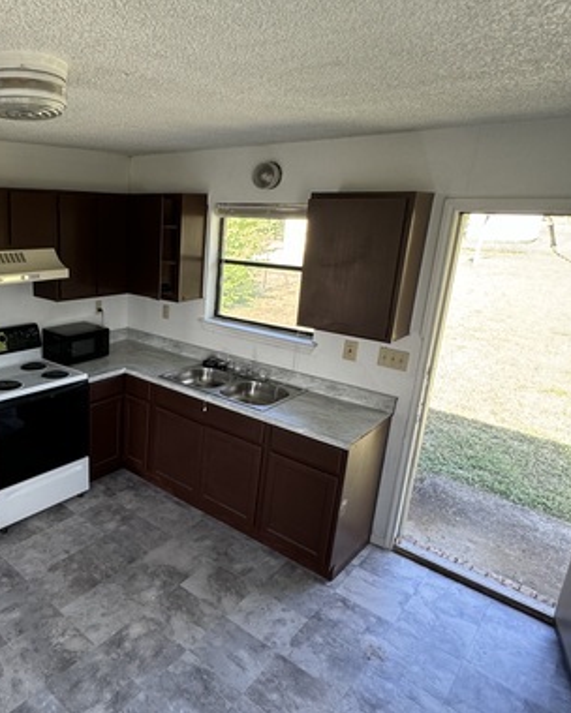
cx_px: 115
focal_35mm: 24
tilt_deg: -11.9
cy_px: 348
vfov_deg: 70.3
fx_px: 507
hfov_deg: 54.7
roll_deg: -1.4
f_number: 2.2
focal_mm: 2.22
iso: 125
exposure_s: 1/99
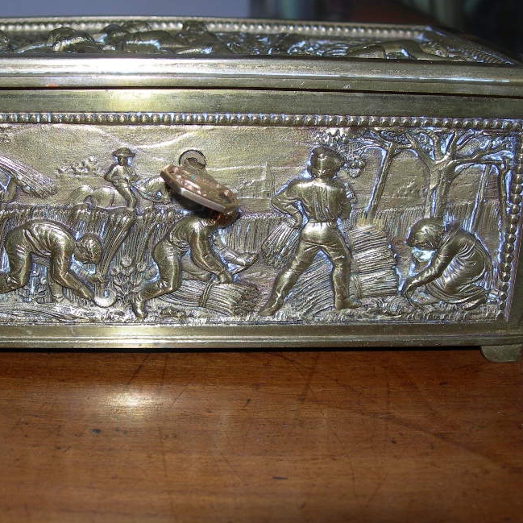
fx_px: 906
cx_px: 189
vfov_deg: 32.2
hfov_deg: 32.0
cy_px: 256
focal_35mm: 53
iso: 50
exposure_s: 1/60.1
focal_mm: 7.8
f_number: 2.8
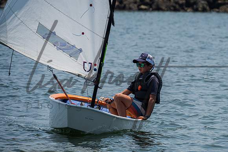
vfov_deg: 3.4
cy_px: 75
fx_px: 2539
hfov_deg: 5.1
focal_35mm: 401
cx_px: 152
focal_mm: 300
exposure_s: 1/1250
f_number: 8
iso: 320
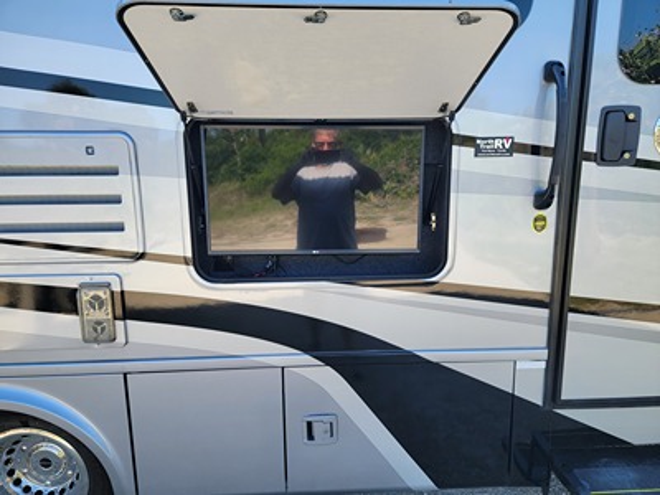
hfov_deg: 71.6
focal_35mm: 24
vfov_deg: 56.8
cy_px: 248
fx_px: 458
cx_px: 330
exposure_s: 1/159
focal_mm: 6.7
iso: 16
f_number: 1.8
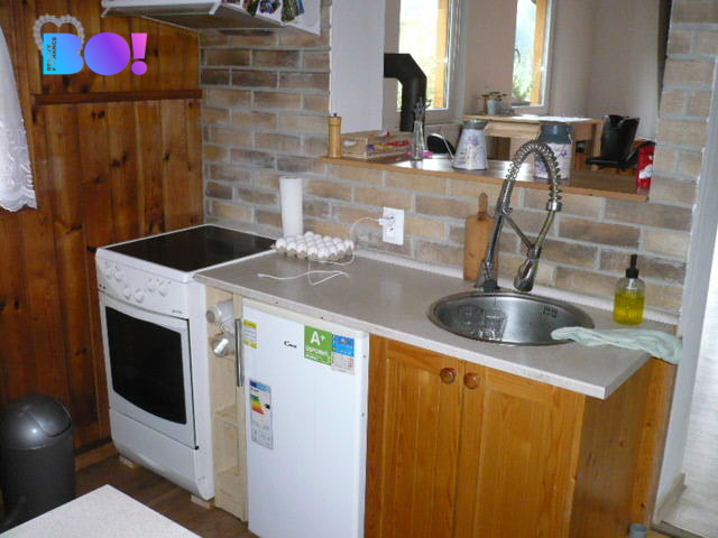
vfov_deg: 40.7
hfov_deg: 52.6
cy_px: 269
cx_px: 359
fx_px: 726
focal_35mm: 35
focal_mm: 5.8
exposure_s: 1/30
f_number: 2.8
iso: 400
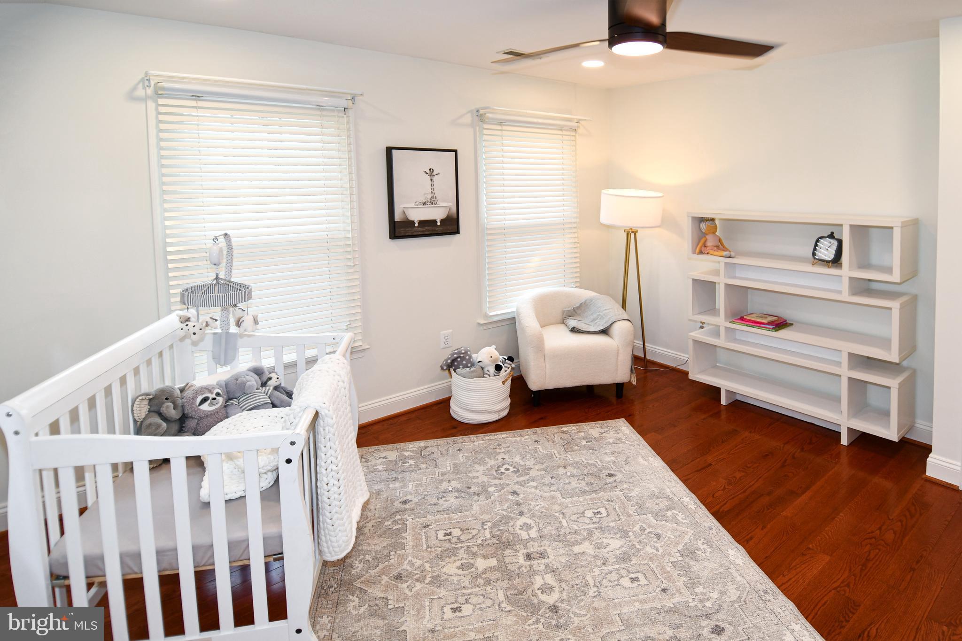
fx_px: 481
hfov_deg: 90.0
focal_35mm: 18
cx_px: 481
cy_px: 320
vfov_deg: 67.4
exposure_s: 1/80
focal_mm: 12
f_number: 4.5
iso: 200
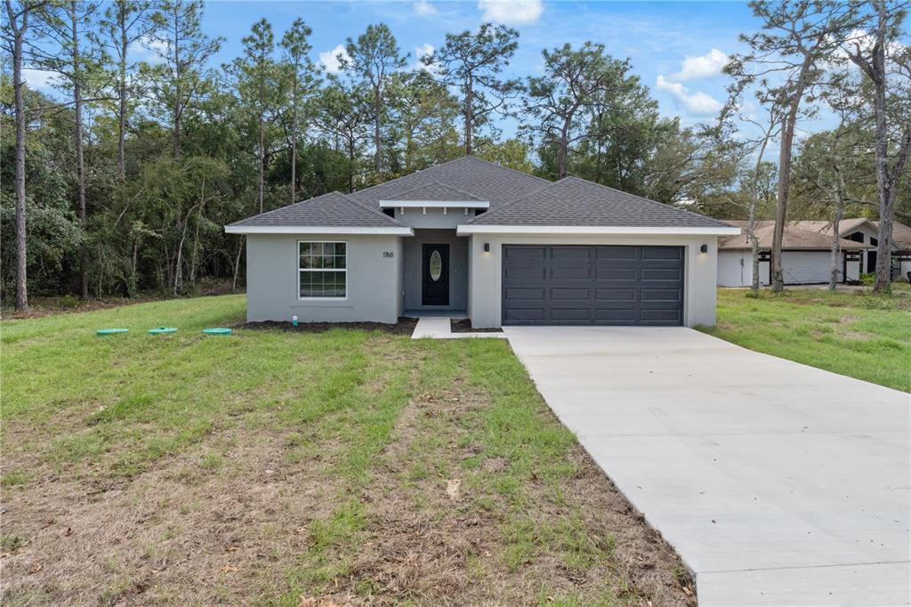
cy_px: 304
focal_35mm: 21
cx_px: 456
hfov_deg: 81.2
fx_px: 531
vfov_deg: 59.5
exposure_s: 1/320
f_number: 8
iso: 640
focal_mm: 14
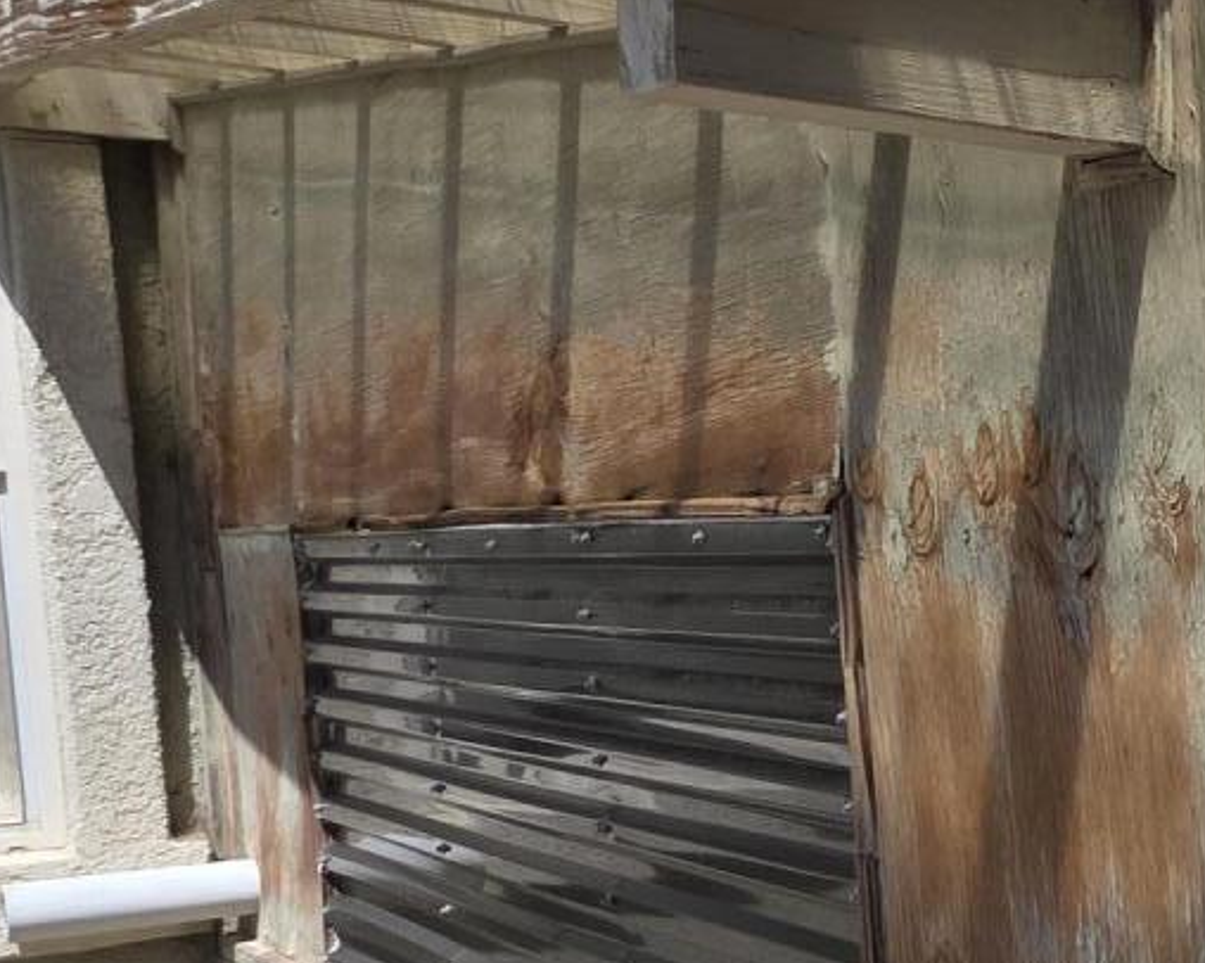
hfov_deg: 24.9
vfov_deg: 30.0
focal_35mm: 50
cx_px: 1945
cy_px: 633
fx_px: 1782
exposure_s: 1/3168
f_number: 1.9
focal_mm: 2.2
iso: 40
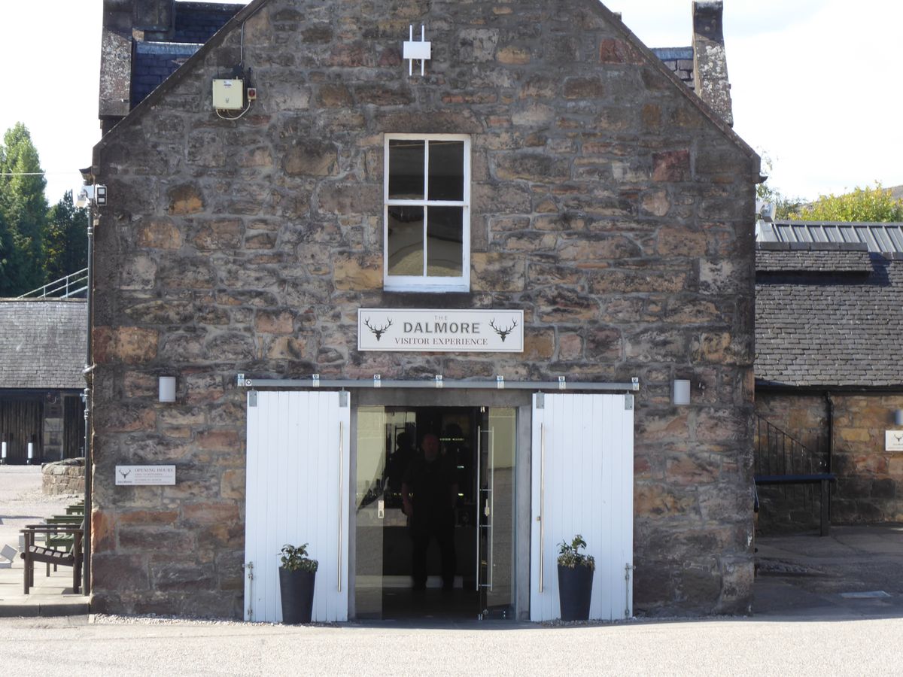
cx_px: 452
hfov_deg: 14.6
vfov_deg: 11.0
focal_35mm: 135
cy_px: 338
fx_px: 3522
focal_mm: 24.2
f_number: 5.3
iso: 80
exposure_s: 1/125
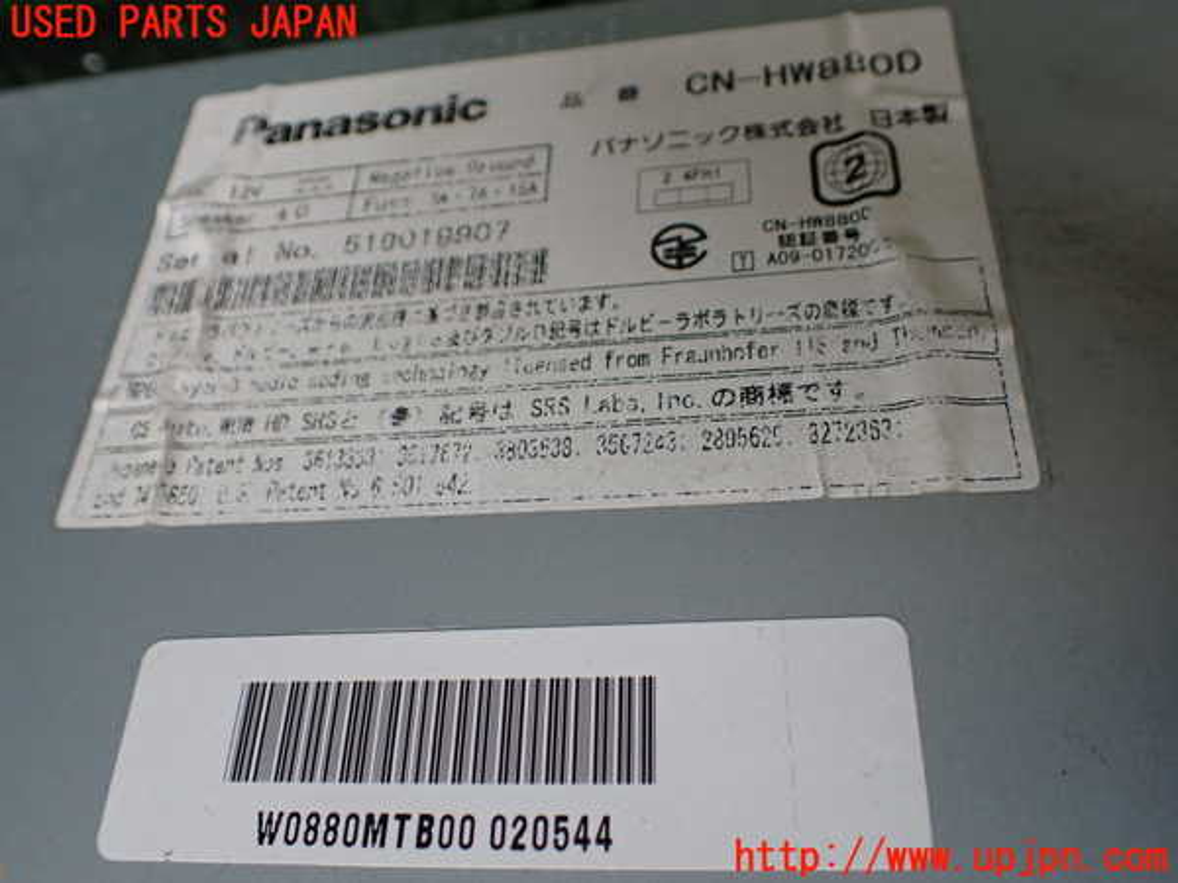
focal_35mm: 30
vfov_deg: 46.8
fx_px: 1021
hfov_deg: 60.0
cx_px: 589
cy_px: 442
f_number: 2.3
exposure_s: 1/125
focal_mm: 5.4
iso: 200
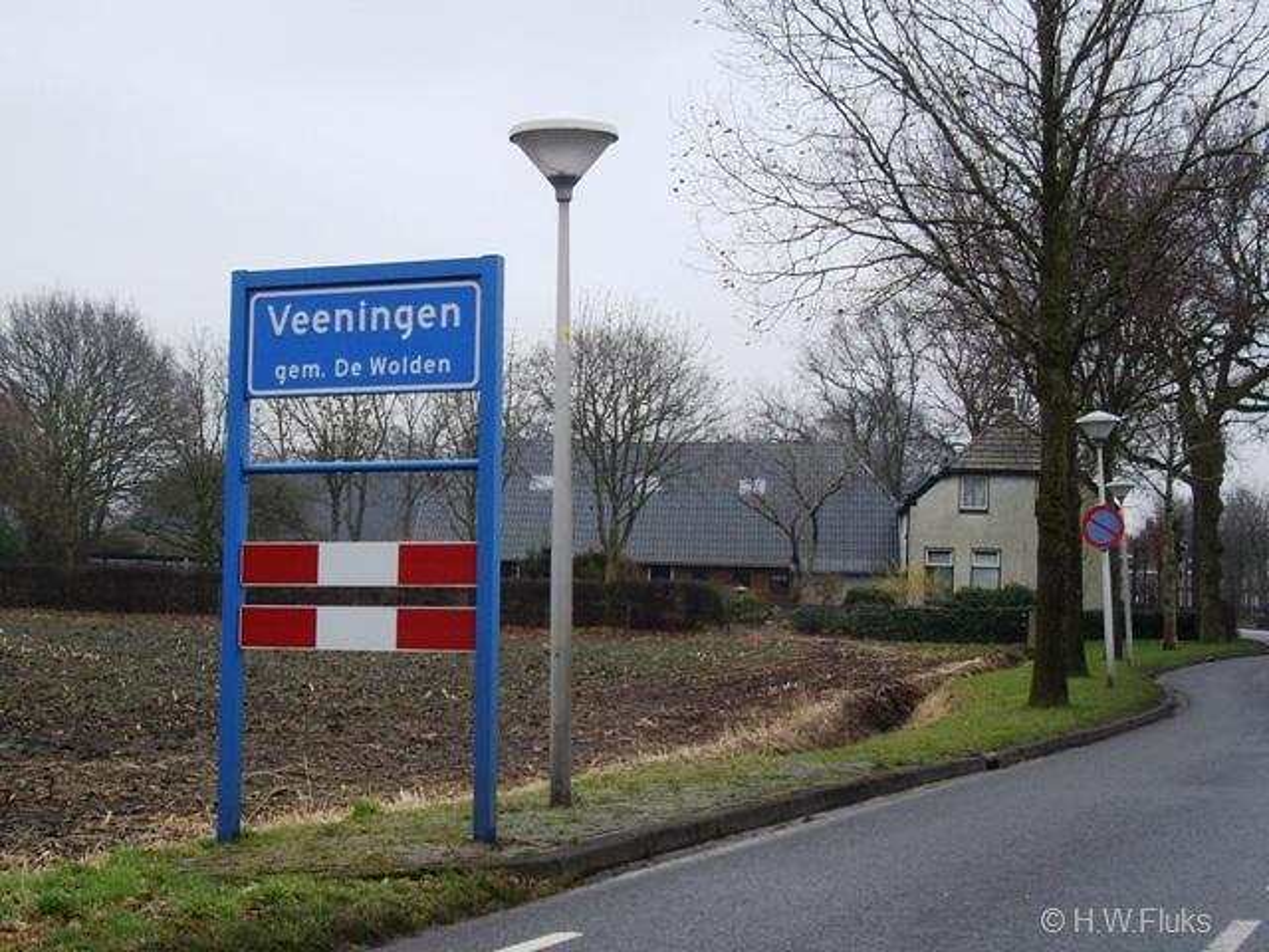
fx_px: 1393
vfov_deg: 37.7
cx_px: 634
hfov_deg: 49.0
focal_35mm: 38
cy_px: 476
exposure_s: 1/125
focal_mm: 7.9
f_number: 2.8
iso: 100
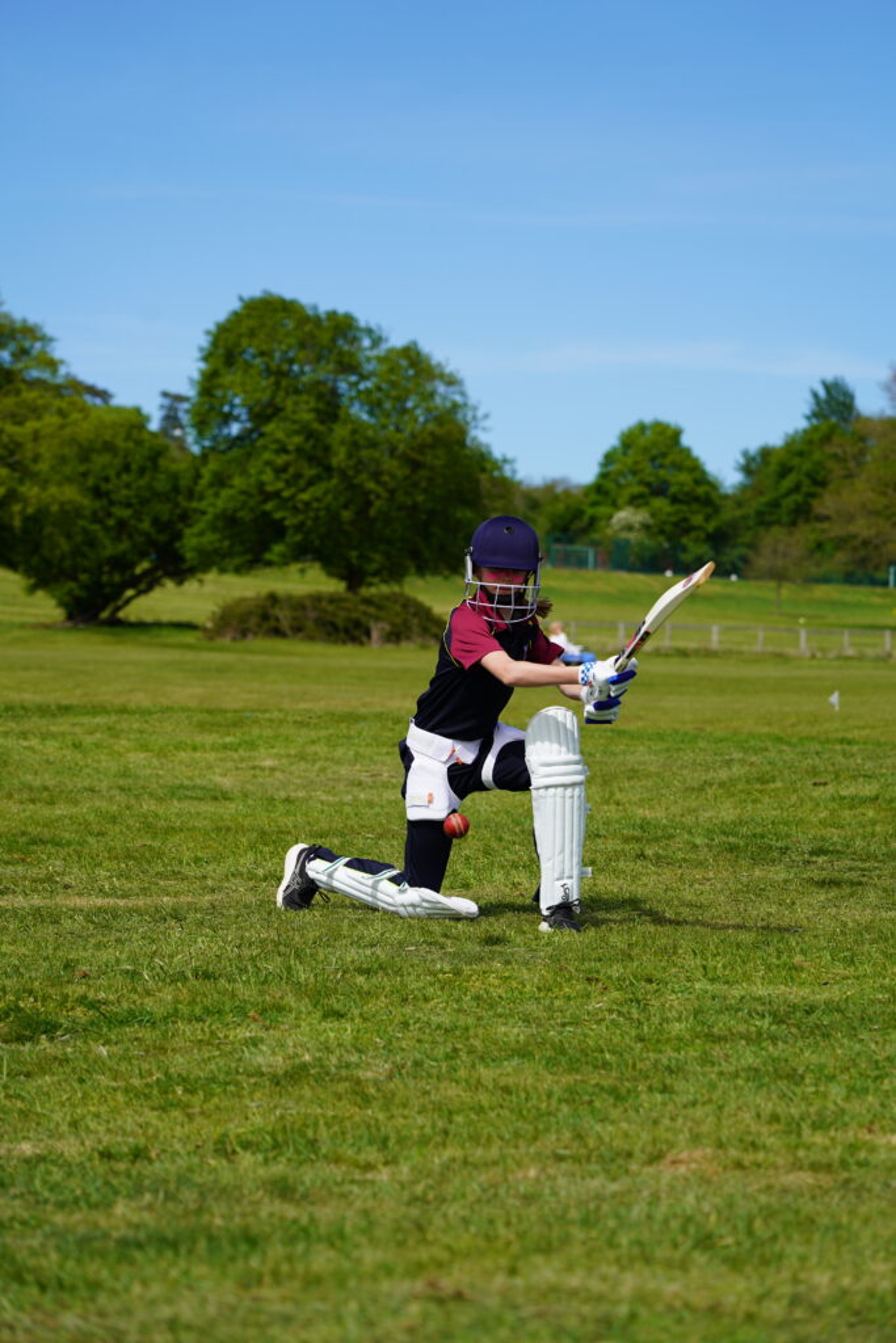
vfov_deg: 19.5
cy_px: 672
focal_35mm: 105
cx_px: 448
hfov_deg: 13.0
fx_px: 3918
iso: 100
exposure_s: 1/640
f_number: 5
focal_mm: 105
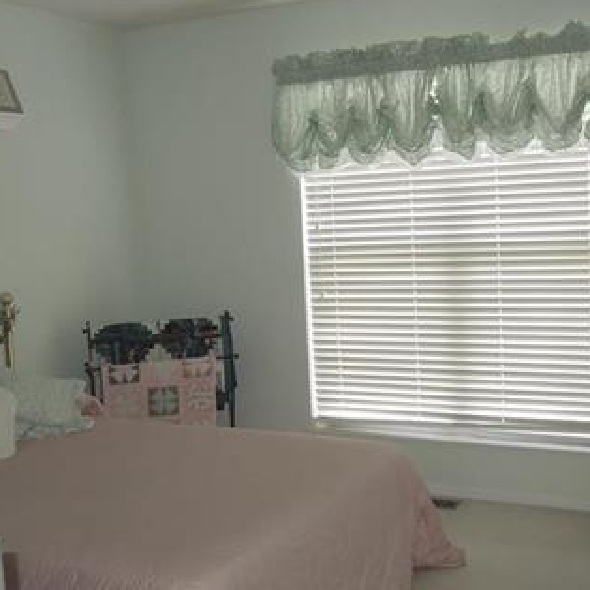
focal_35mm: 45
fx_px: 868
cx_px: 336
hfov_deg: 37.5
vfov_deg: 37.6
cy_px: 289
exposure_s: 1/40
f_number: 3.3
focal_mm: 4.5
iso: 360
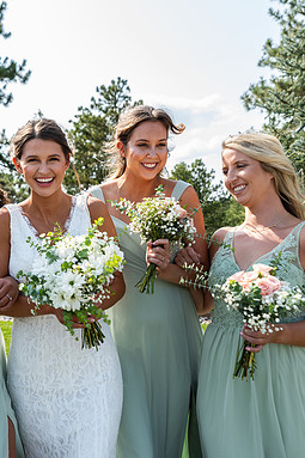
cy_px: 230
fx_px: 598
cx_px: 18
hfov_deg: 27.4
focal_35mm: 47
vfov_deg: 41.9
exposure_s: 1/160
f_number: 4.5
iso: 80
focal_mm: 31
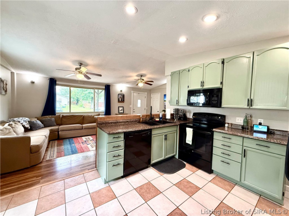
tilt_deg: -1.2
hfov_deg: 102.1
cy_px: 108
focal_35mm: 14
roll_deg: -1.3
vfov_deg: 85.7
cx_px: 144
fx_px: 117
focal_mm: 2.22
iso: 320
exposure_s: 1/120
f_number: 2.2
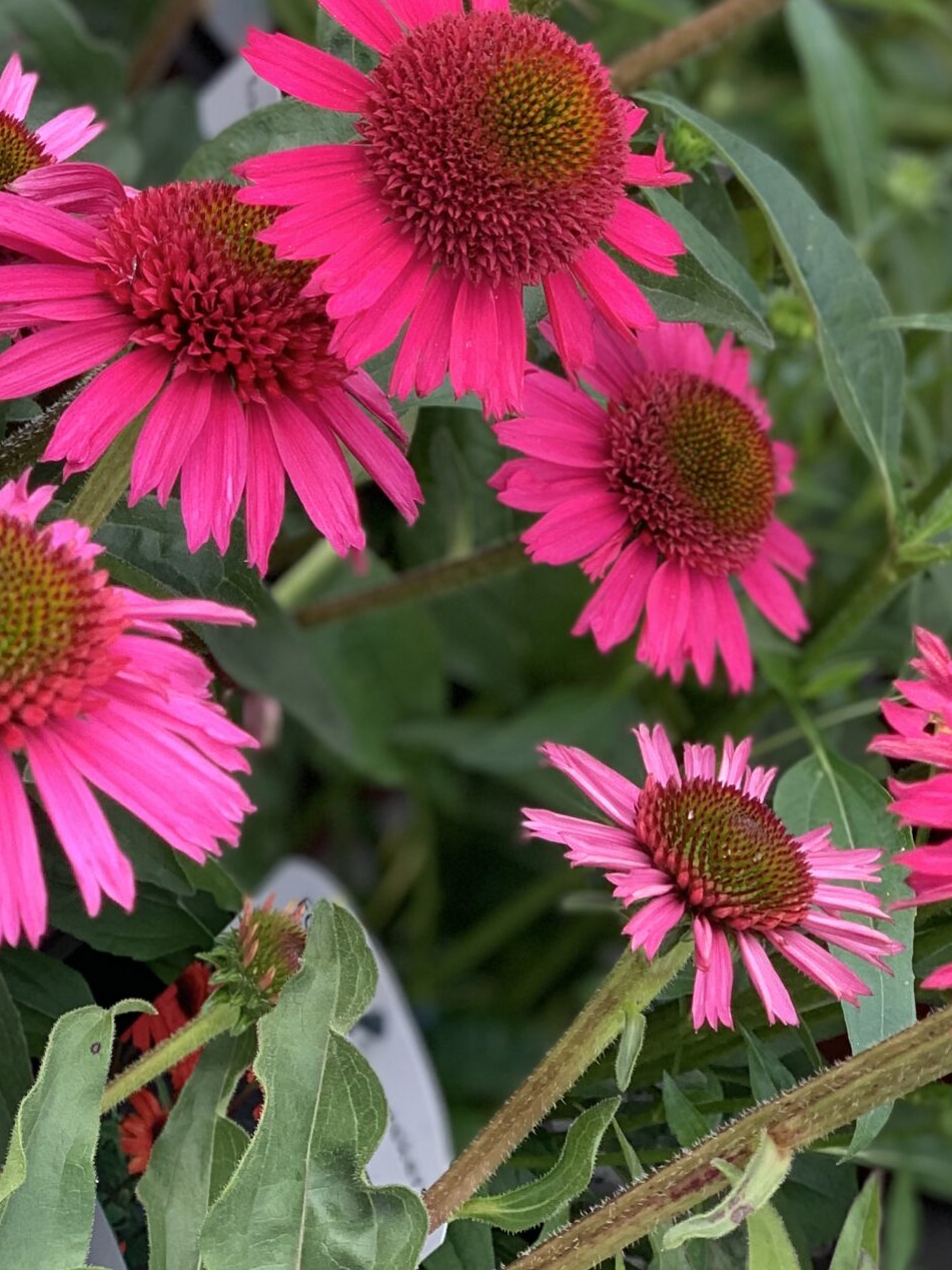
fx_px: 3850
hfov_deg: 14.1
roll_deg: -41.2
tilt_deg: -39.5
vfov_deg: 18.5
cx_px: 516
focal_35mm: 105
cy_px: 213
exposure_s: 1/122
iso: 50
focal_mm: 6
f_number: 2.4
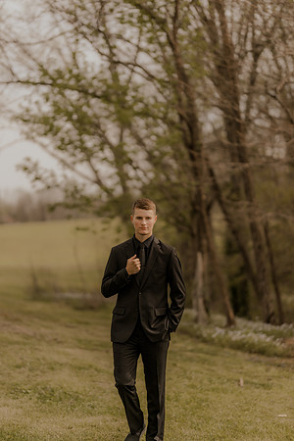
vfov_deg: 23.9
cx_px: 147
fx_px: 1041
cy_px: 220
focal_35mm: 85
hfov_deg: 16.1
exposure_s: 1/3200
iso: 160
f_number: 1.4
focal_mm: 85
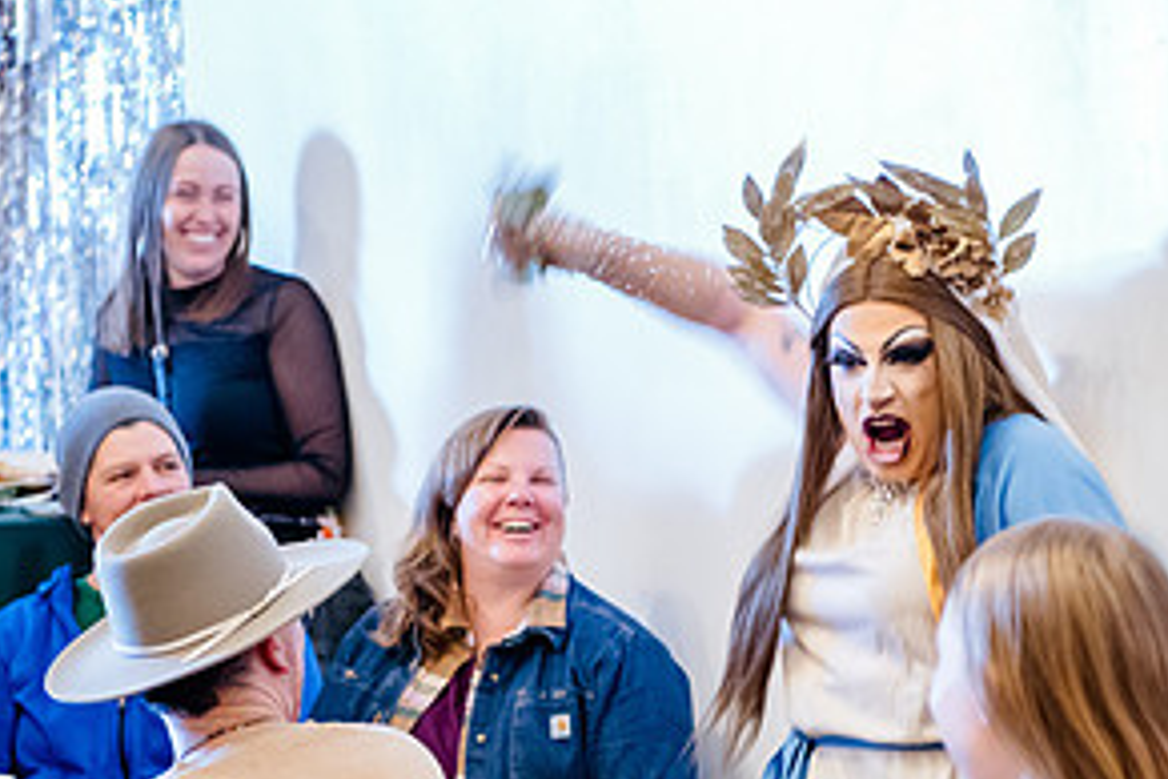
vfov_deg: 10.7
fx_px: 4153
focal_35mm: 128
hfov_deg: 16.0
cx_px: 663
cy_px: 595
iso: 5000
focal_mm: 62
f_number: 2.8
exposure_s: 1/80
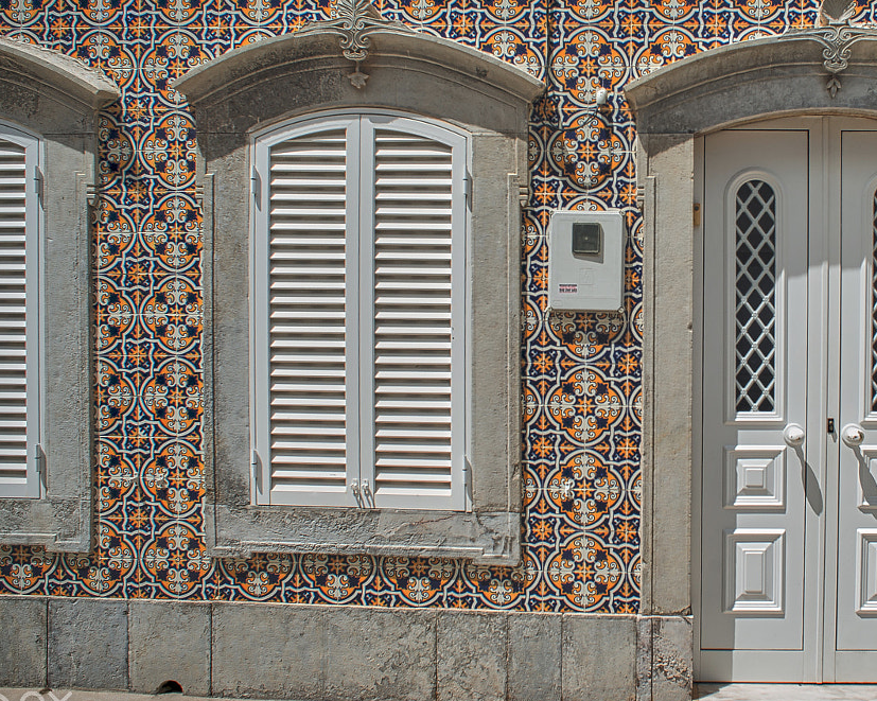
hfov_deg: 57.4
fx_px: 752
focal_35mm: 29
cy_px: 293
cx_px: 657
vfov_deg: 49.7
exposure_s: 1/200
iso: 100
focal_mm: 16
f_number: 8
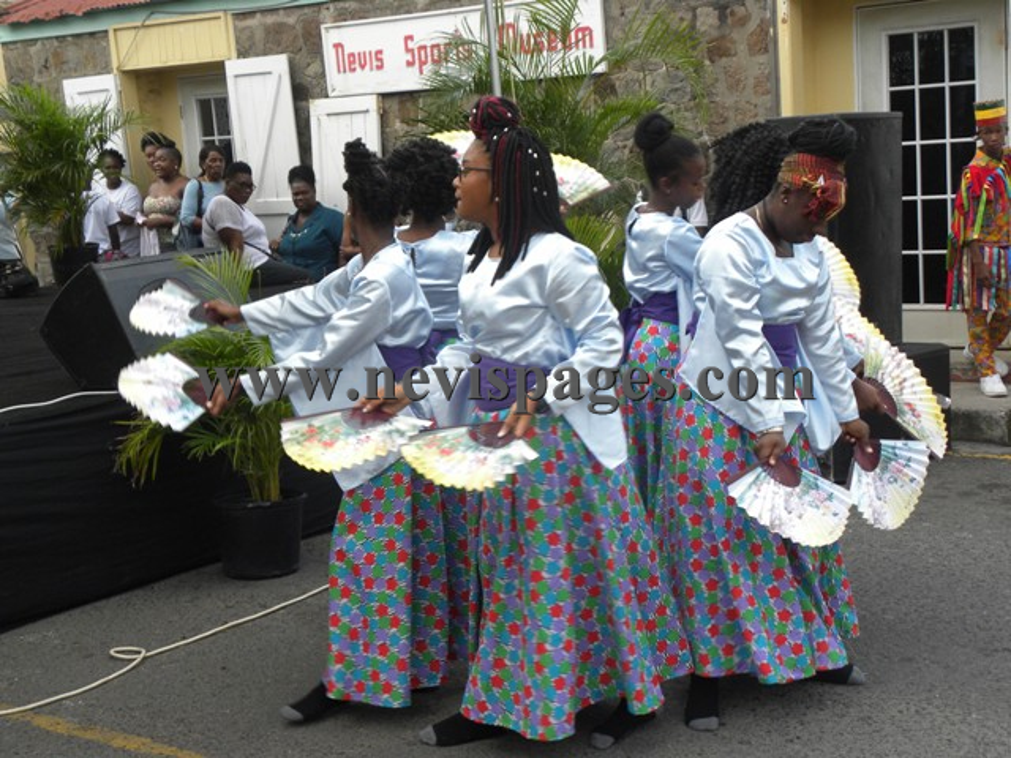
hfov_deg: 33.2
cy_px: 379
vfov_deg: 25.2
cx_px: 506
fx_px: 1694
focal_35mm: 58
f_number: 3.5
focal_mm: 10.3
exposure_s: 1/85.3
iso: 130
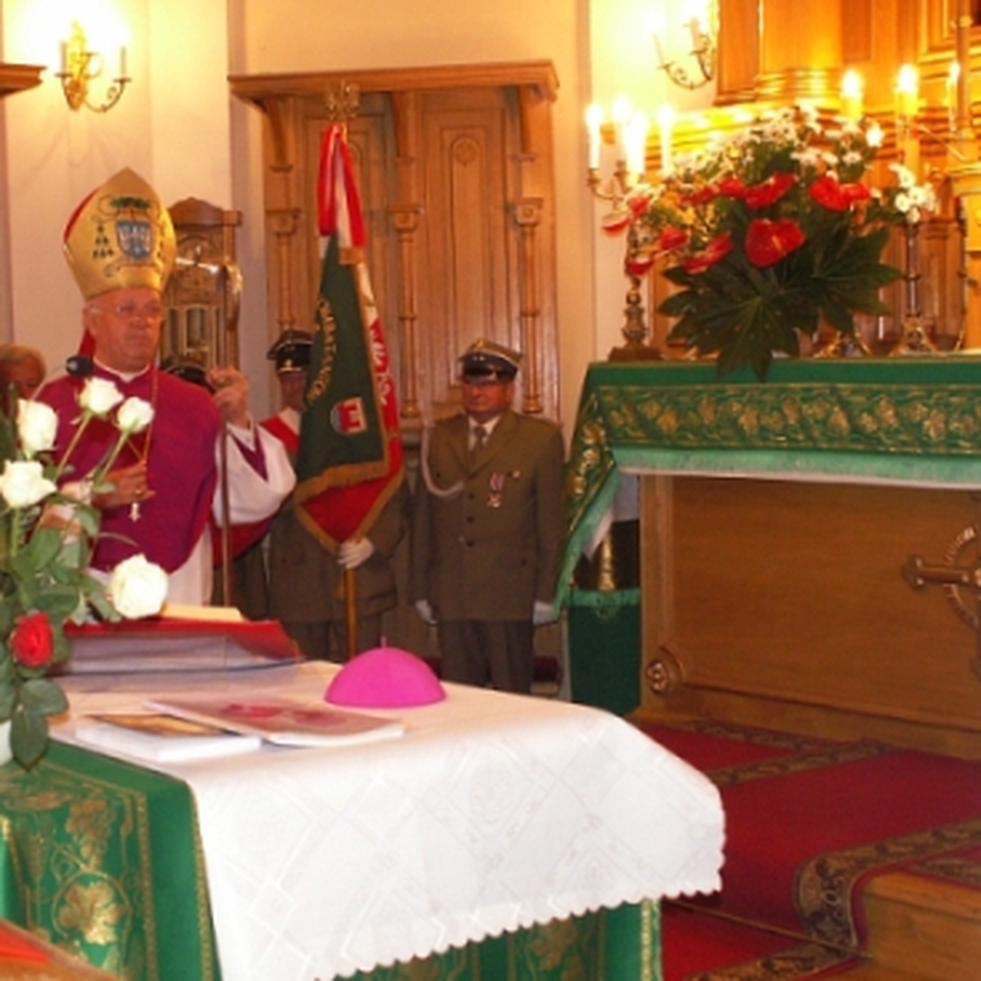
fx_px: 1924
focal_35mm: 60
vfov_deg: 28.6
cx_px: 400
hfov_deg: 28.6
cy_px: 484
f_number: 3.2
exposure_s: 1/40
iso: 160
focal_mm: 8.39
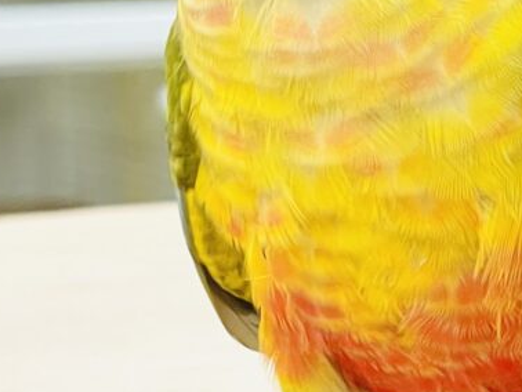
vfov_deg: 9.0
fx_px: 2490
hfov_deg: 12.0
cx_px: 322
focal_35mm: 165
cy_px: 36
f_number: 2
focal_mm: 6
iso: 125
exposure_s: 1/99
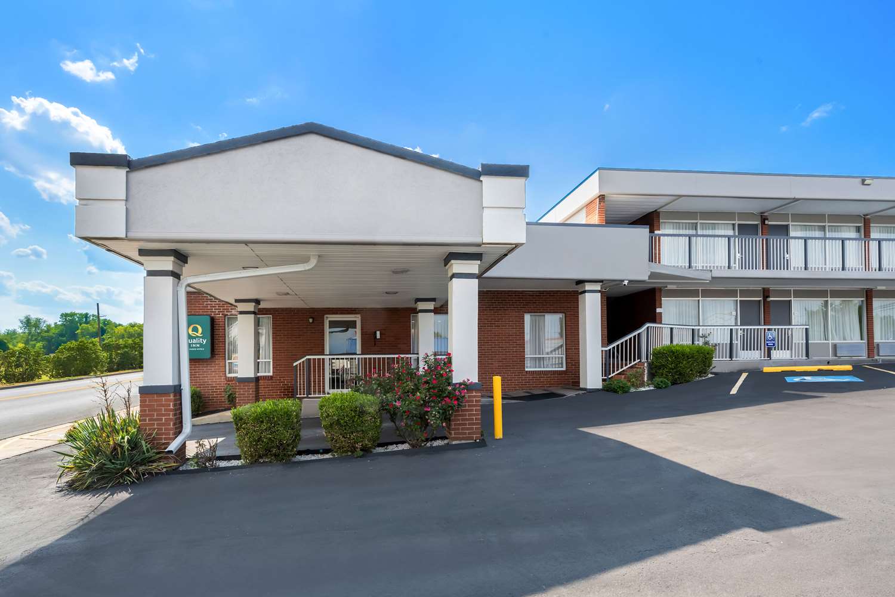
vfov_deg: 81.2
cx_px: 448
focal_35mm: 14
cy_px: 298
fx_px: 348
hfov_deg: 104.3
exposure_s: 1/125
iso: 400
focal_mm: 14
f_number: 11
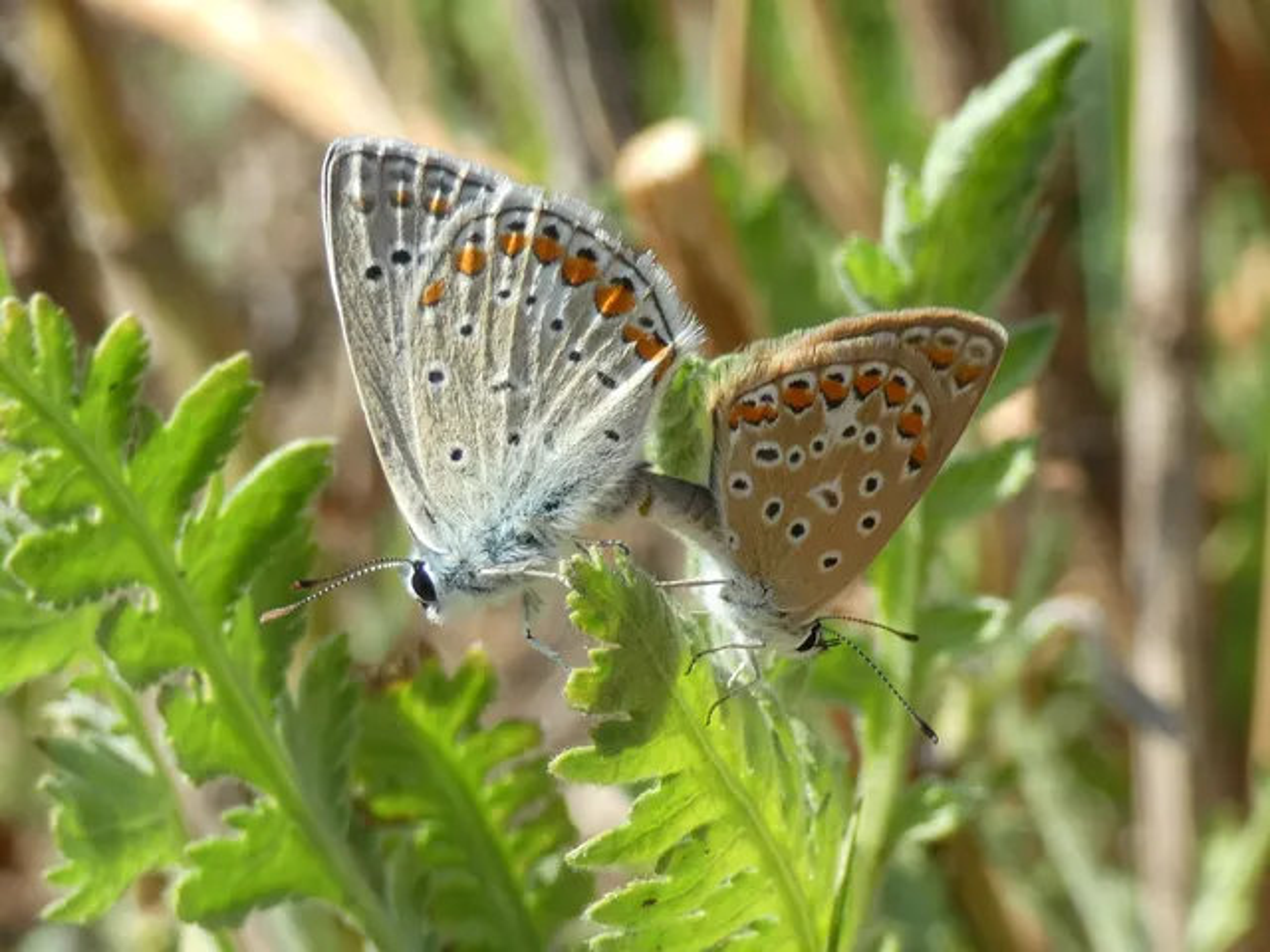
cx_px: 635
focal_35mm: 85
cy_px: 476
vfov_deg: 17.4
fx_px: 3119
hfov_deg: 23.0
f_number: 4.6
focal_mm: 15.2
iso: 80
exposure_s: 1/100
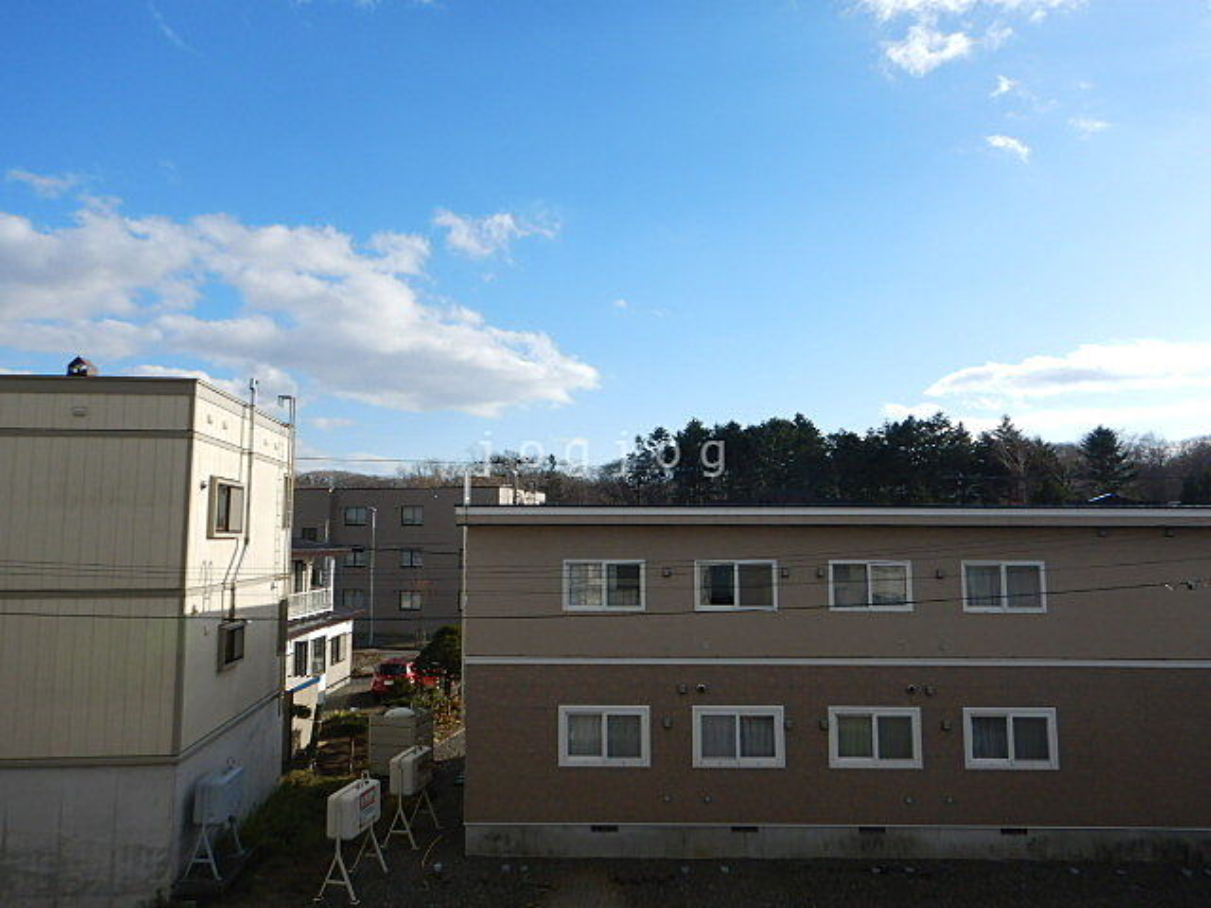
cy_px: 454
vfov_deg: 56.8
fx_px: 840
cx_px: 606
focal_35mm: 24
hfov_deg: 71.6
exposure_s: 1/1000
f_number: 4.1
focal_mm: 4.3
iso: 125
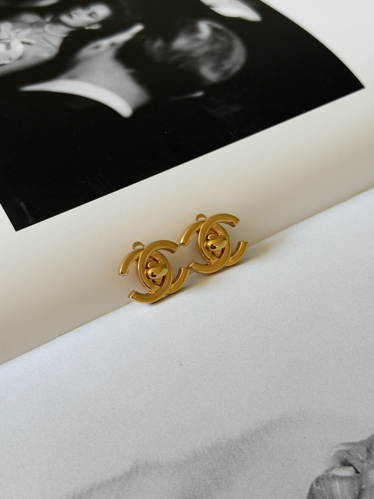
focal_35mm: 48
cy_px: 250
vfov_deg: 39.7
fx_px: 691
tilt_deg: -52.6
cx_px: 187
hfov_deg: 30.3
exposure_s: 1/204
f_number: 1.78
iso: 50
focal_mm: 6.76
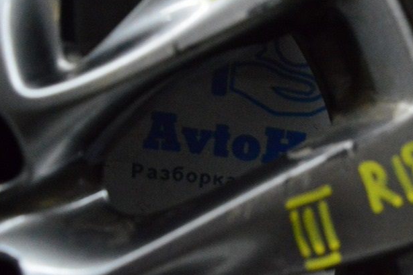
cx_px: 268
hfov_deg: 43.1
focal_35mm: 45
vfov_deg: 29.5
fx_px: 516
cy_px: 76
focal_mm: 18
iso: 6400
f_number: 3.5
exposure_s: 1/1000
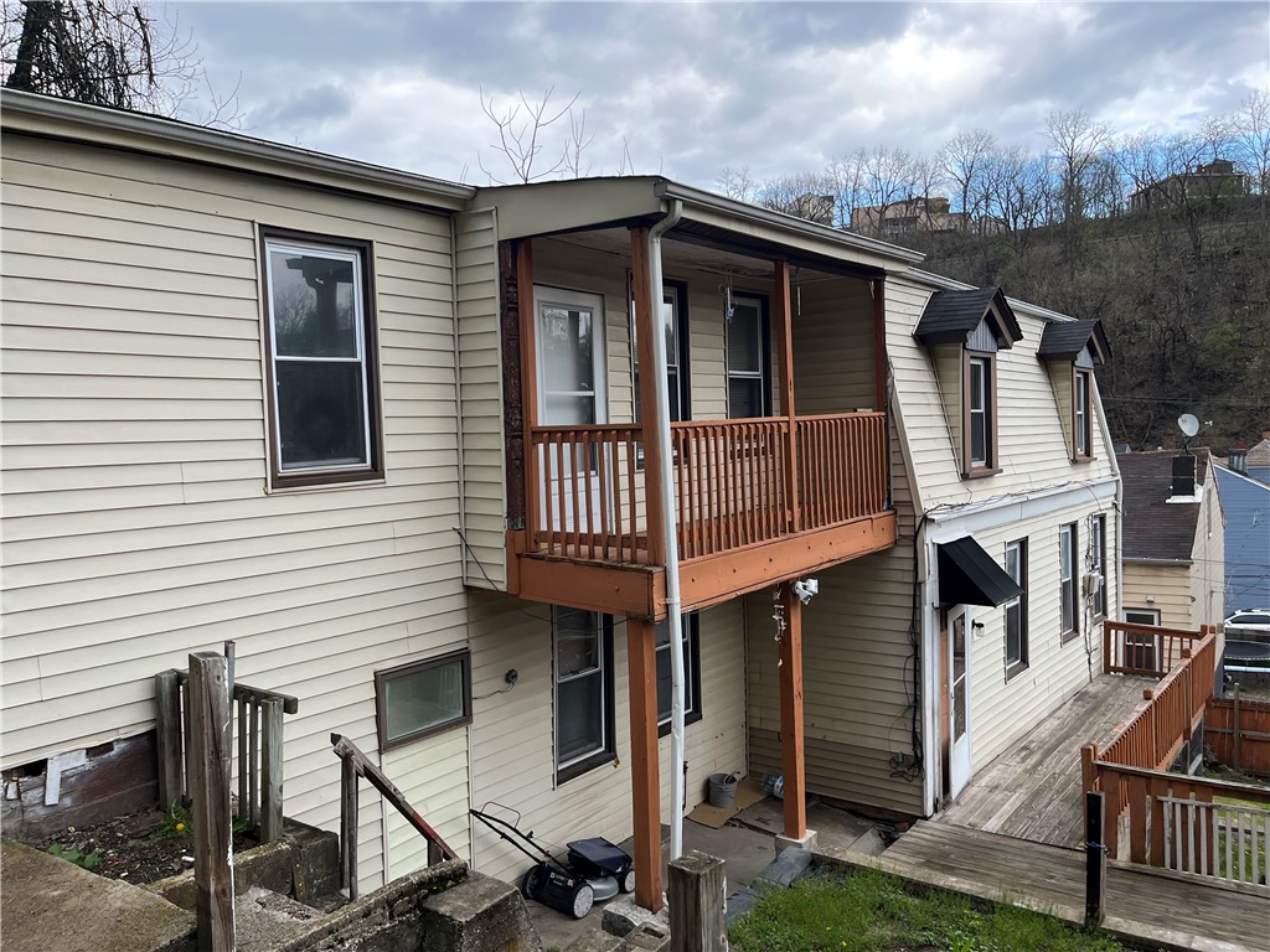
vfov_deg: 53.1
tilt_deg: -0.8
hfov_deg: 67.3
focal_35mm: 26
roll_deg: +2.0
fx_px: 954
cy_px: 476
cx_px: 635
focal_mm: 5.1
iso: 50
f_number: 1.6
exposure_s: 1/371
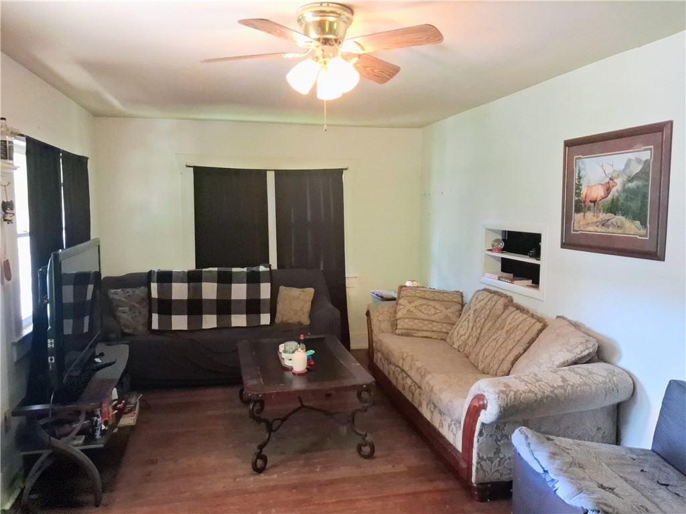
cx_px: 343
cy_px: 257
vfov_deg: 51.4
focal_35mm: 27
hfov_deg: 65.3
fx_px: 535
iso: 250
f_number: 1.8
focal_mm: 4
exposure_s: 1/120
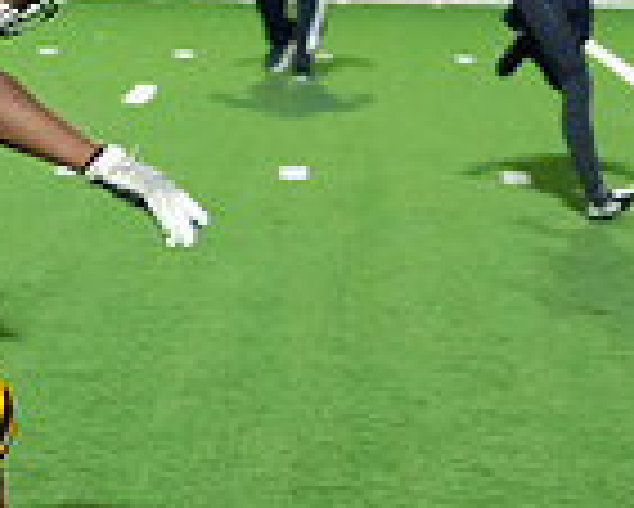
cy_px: 20
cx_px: -594
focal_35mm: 271
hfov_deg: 6.9
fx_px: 5089
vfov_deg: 5.7
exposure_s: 1/500
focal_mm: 70
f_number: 5.6
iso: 10000
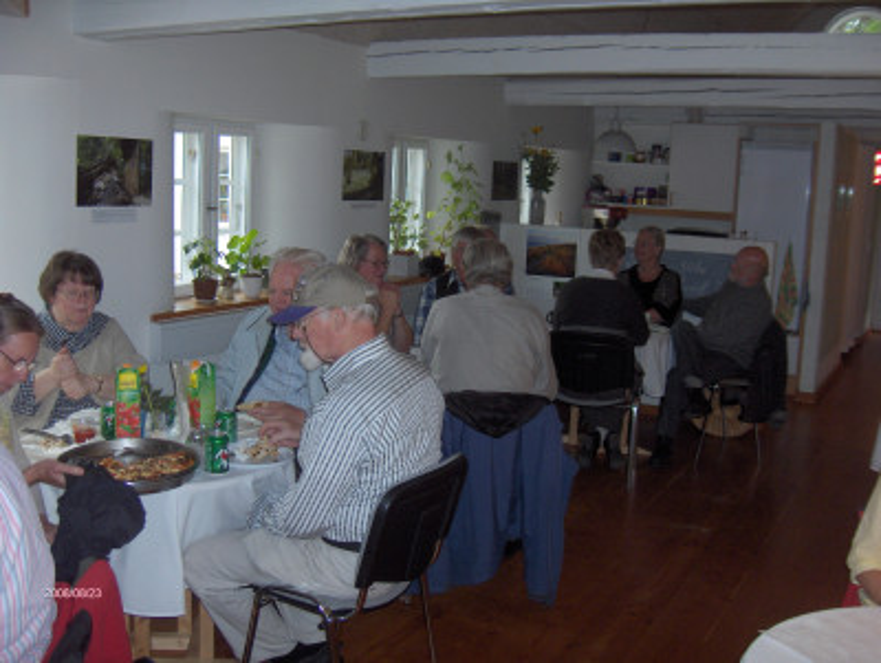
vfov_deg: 36.9
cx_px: 440
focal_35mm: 39
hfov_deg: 47.8
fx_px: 994
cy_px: 332
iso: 100
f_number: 2.8
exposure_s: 1/60
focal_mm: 8
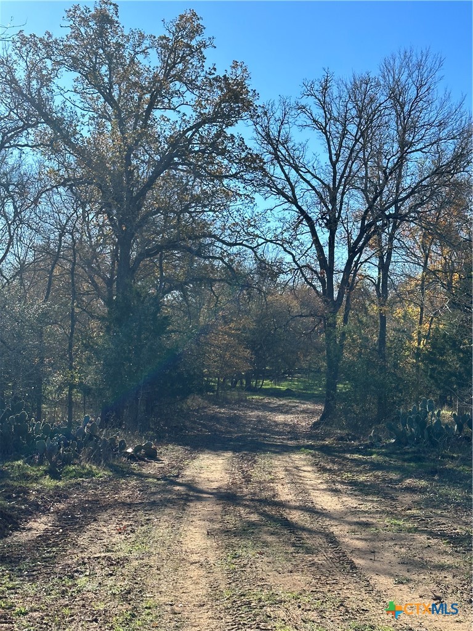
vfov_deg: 39.7
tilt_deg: +2.9
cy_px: 316
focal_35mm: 48
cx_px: 236
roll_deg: -1.9
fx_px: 875
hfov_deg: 30.3
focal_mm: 6.86
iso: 64
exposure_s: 1/2532
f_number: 1.78
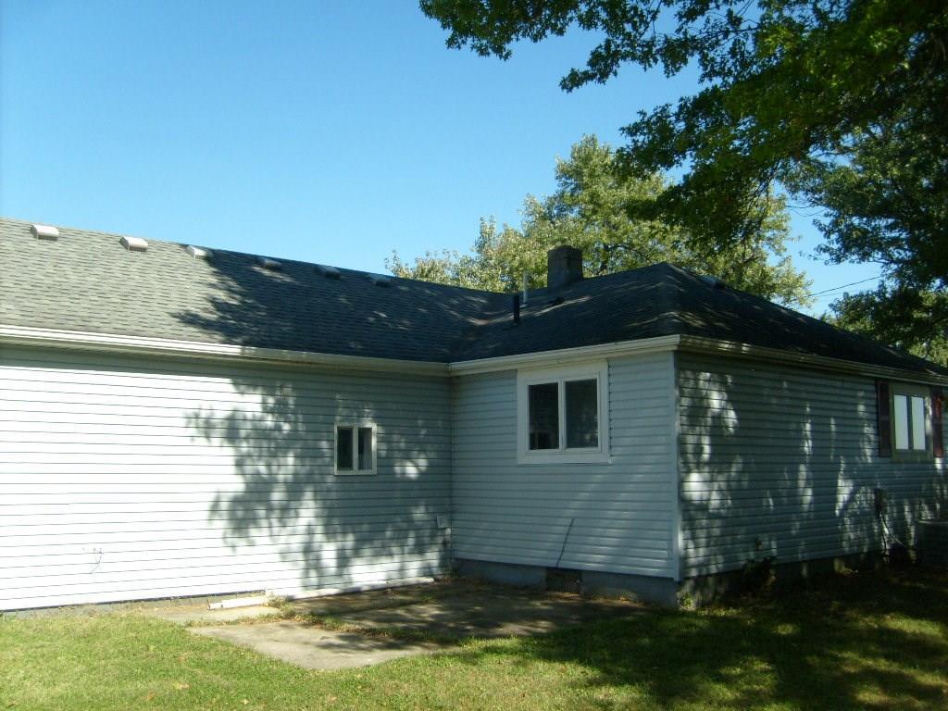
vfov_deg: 40.7
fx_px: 959
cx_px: 474
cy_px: 356
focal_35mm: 35
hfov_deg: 52.6
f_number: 7.1
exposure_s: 1/180
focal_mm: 5.8
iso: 80
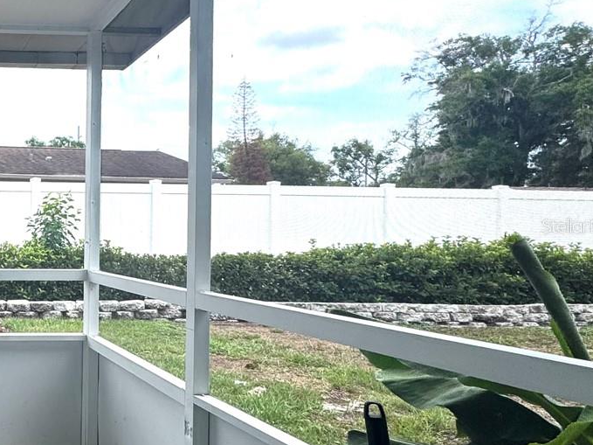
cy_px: 226
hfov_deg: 42.2
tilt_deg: +0.6
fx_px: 565
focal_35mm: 33
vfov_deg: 42.9
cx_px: -74
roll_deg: -1.5
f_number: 2.2
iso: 40
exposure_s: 1/796
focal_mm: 2.22
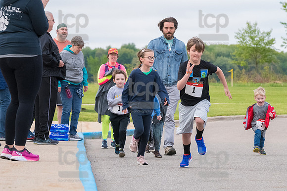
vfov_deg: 6.3
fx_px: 1729
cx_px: 144
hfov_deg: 9.5
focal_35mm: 217
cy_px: 96
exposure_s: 1/1250
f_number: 7.1
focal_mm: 145
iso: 3200
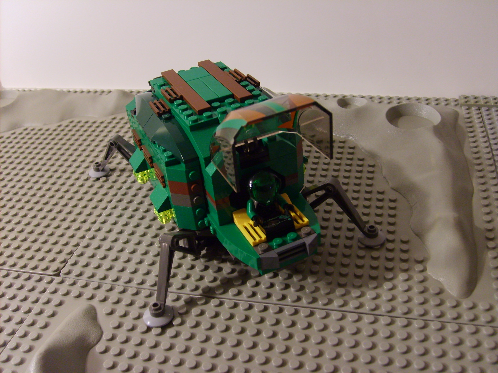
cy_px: 186
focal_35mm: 35
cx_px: 249
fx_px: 504
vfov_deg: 40.7
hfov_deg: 52.6
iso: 140
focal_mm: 5.8
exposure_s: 1/20
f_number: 2.8
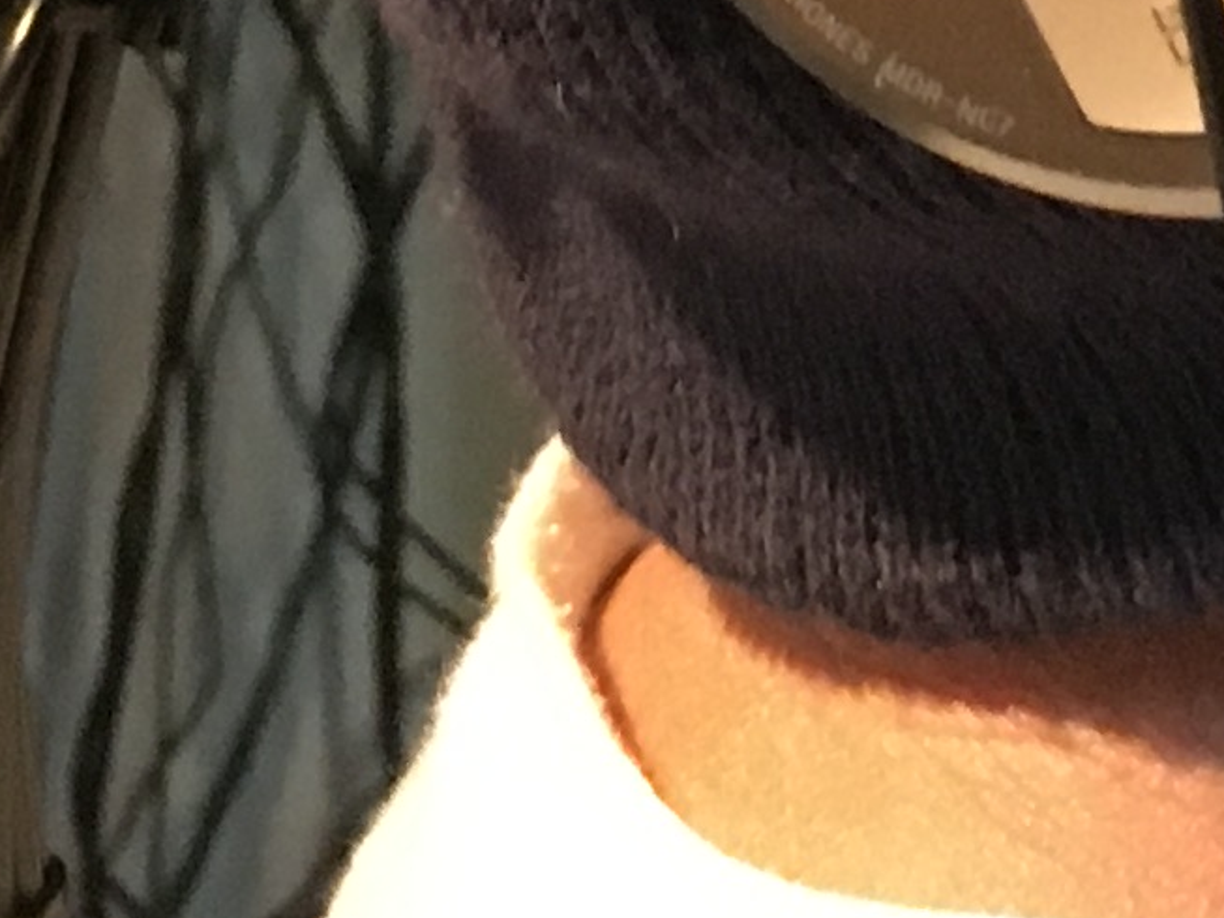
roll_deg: -3.8
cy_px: -987
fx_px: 6330
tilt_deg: -5.9
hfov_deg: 10.8
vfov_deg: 7.9
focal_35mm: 179
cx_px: 1500
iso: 200
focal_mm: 4.15
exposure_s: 1/15
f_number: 2.2
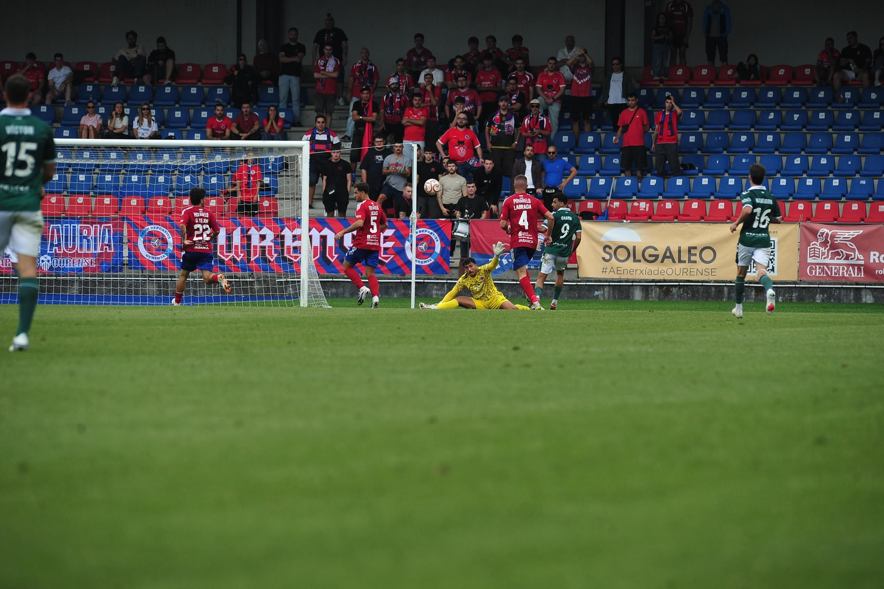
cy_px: 294
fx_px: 7363
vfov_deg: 4.6
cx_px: 442
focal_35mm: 300
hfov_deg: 6.9
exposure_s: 1/1000
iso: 500
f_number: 4.5
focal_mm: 300
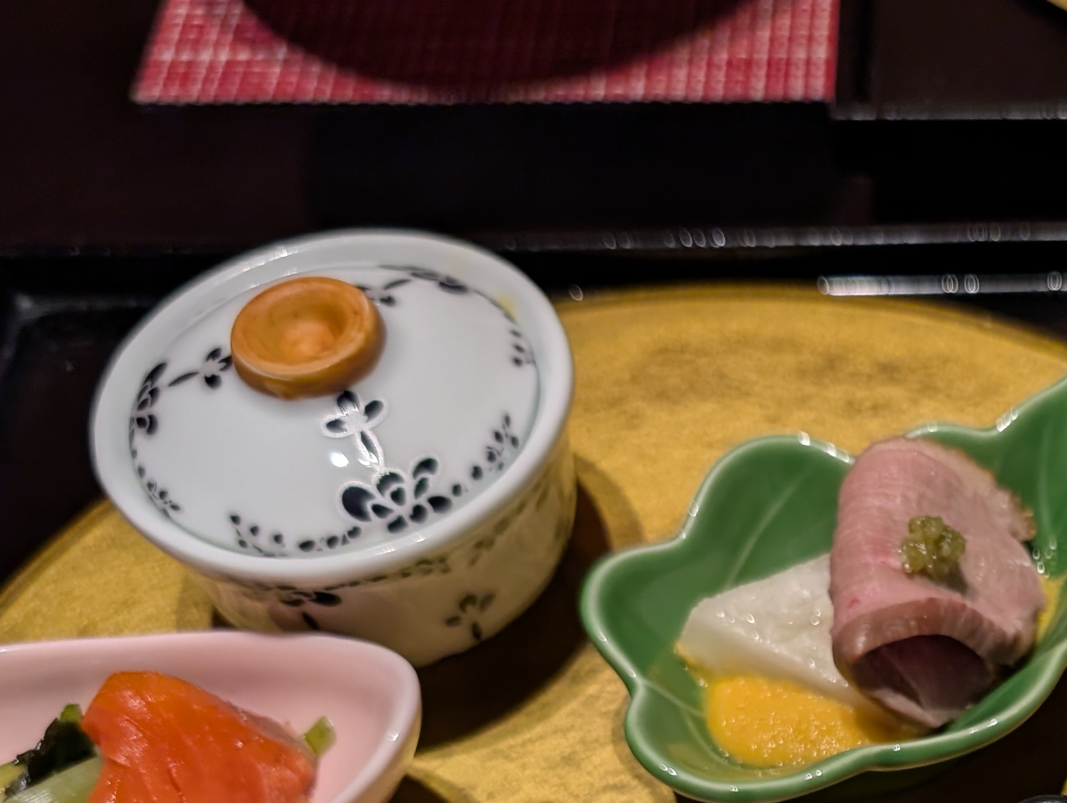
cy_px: 994
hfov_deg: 30.0
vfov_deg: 22.3
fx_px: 1852
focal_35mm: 60
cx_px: 1064
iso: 135
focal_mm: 6.9
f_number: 1.68
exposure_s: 1/23.8
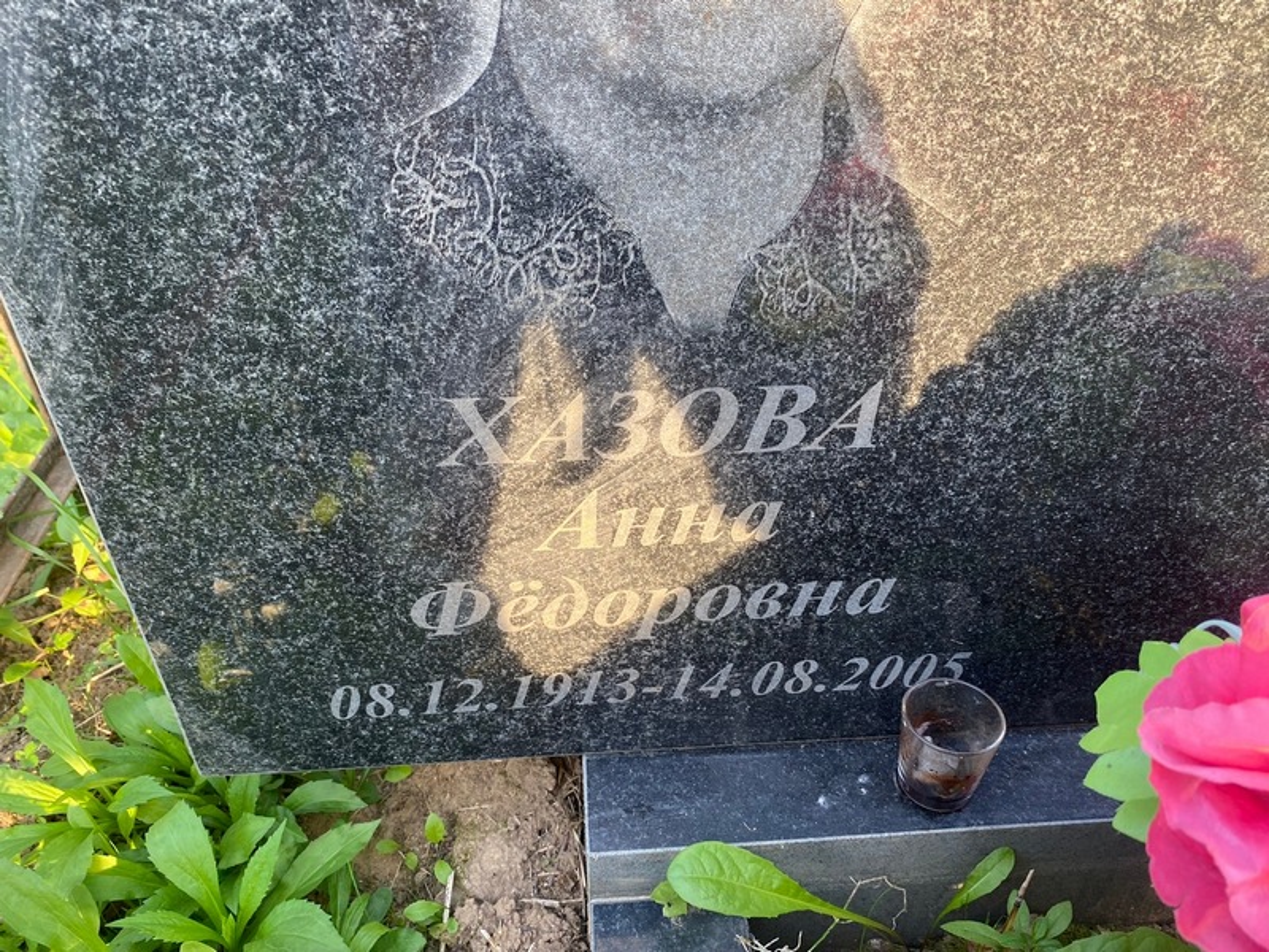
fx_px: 953
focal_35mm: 26
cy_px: 476
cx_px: 634
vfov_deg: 53.1
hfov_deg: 67.3
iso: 50
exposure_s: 1/122
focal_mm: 4.25
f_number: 1.8
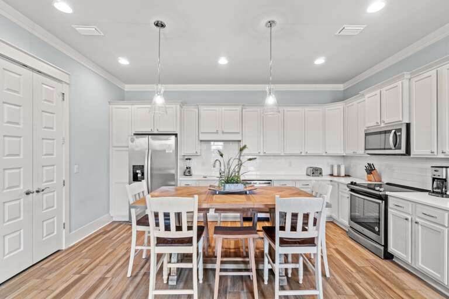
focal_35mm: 15
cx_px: 224
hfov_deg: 100.4
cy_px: 150
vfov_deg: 77.3
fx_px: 187
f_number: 8
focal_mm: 10
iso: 800
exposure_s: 1/1.25
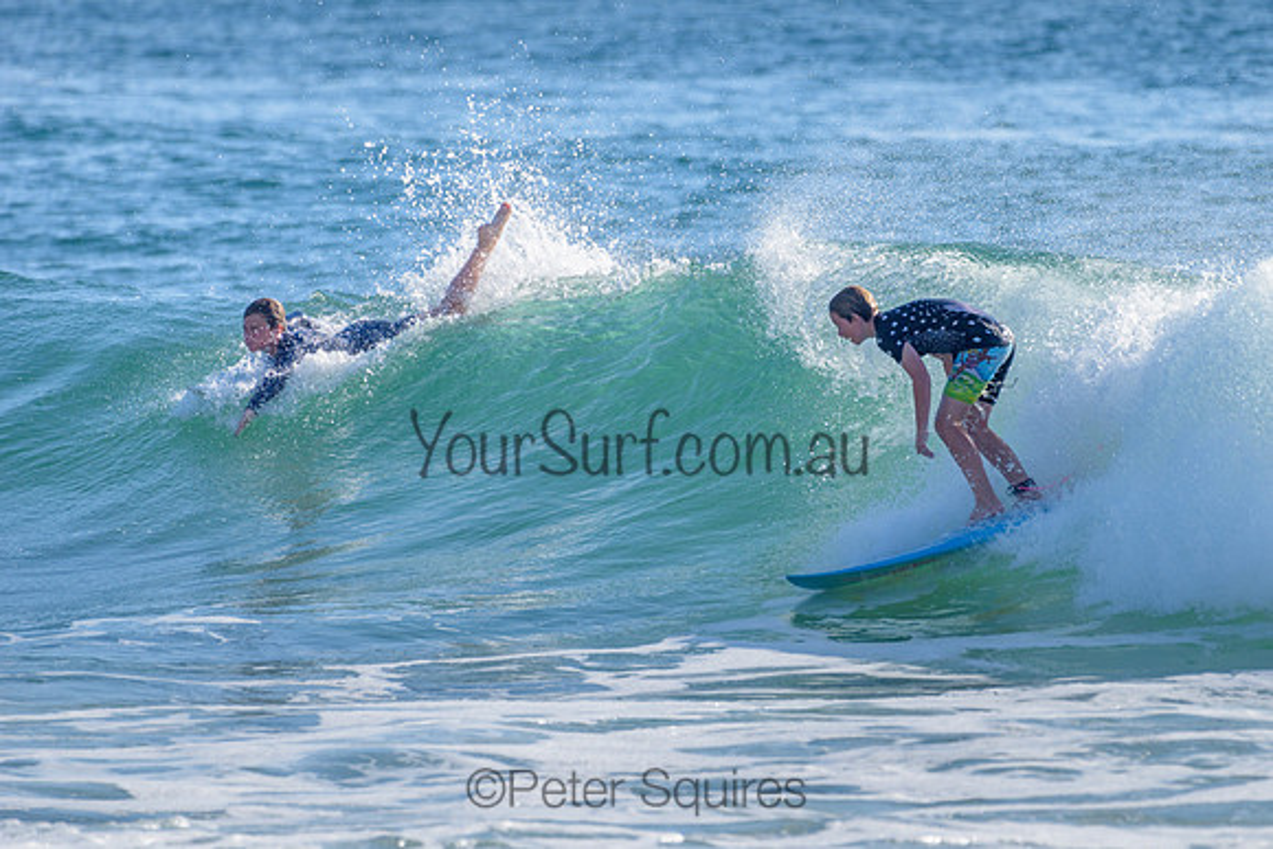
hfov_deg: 3.4
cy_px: 358
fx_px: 21681
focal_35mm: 613
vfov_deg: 2.2
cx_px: 780
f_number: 5.6
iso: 200
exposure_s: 1/2000
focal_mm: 500
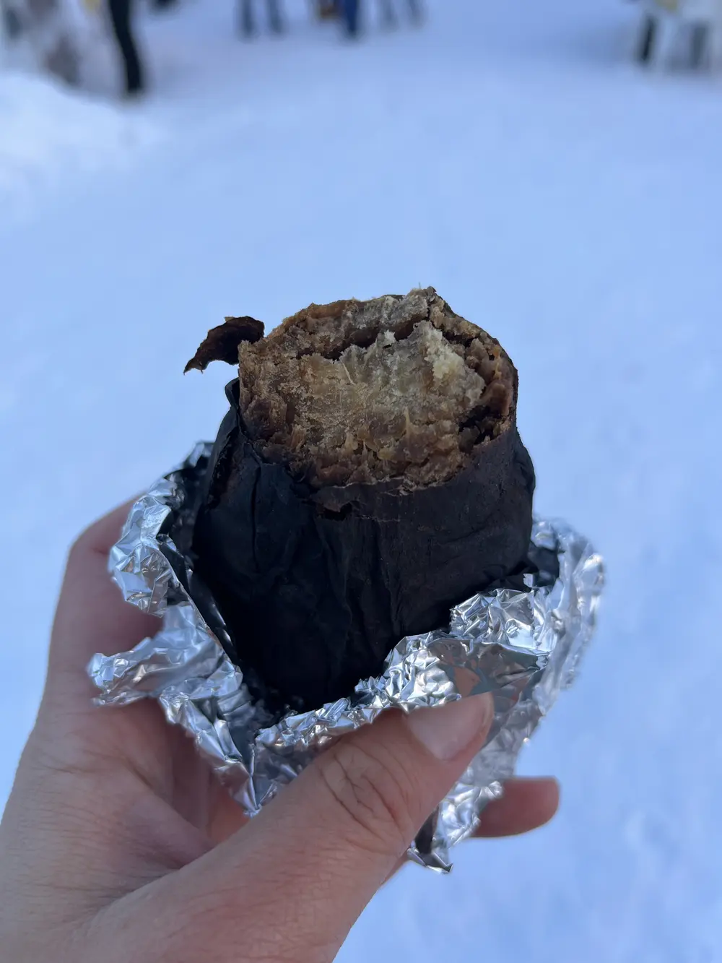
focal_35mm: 26
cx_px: 361
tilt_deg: -39.9
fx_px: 723
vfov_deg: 67.3
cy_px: 482
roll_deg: +9.8
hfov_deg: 53.1
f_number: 1.6
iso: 50
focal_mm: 5.1
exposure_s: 1/369
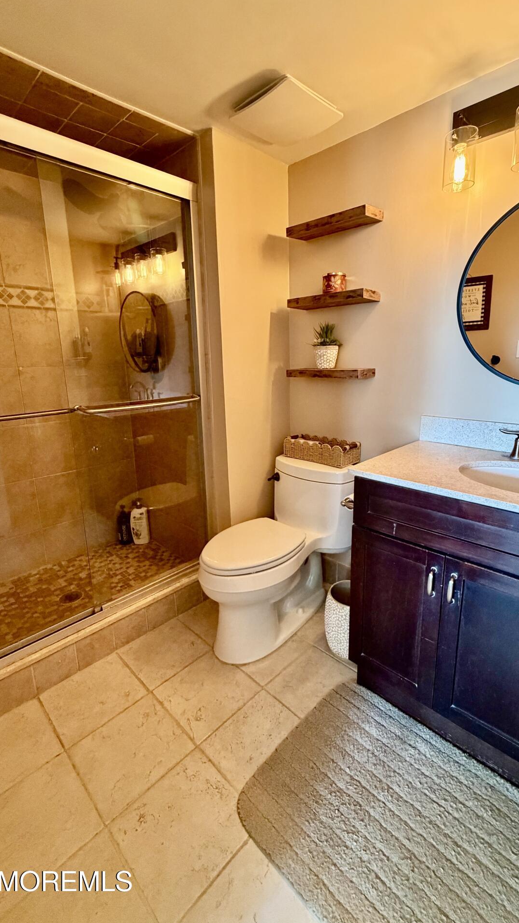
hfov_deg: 67.0
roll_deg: +1.6
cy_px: 442
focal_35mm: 16
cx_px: 269
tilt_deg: -12.2
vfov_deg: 99.3
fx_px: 392
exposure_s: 1/60
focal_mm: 2.22
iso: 500
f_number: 2.2
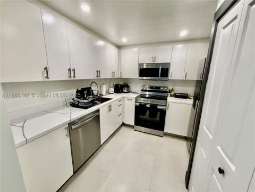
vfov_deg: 85.7
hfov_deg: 102.1
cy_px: 96
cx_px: 128
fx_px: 103
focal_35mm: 14
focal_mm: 2.22
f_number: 2.2
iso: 200
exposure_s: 1/120
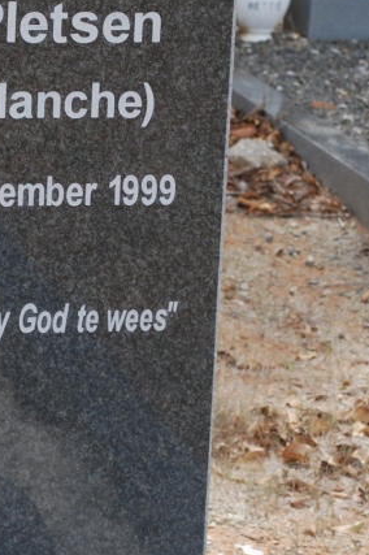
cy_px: 170
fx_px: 3052
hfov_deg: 6.9
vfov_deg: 10.4
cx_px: -17
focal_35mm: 198
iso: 100
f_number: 6.3
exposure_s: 1/160
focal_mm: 55
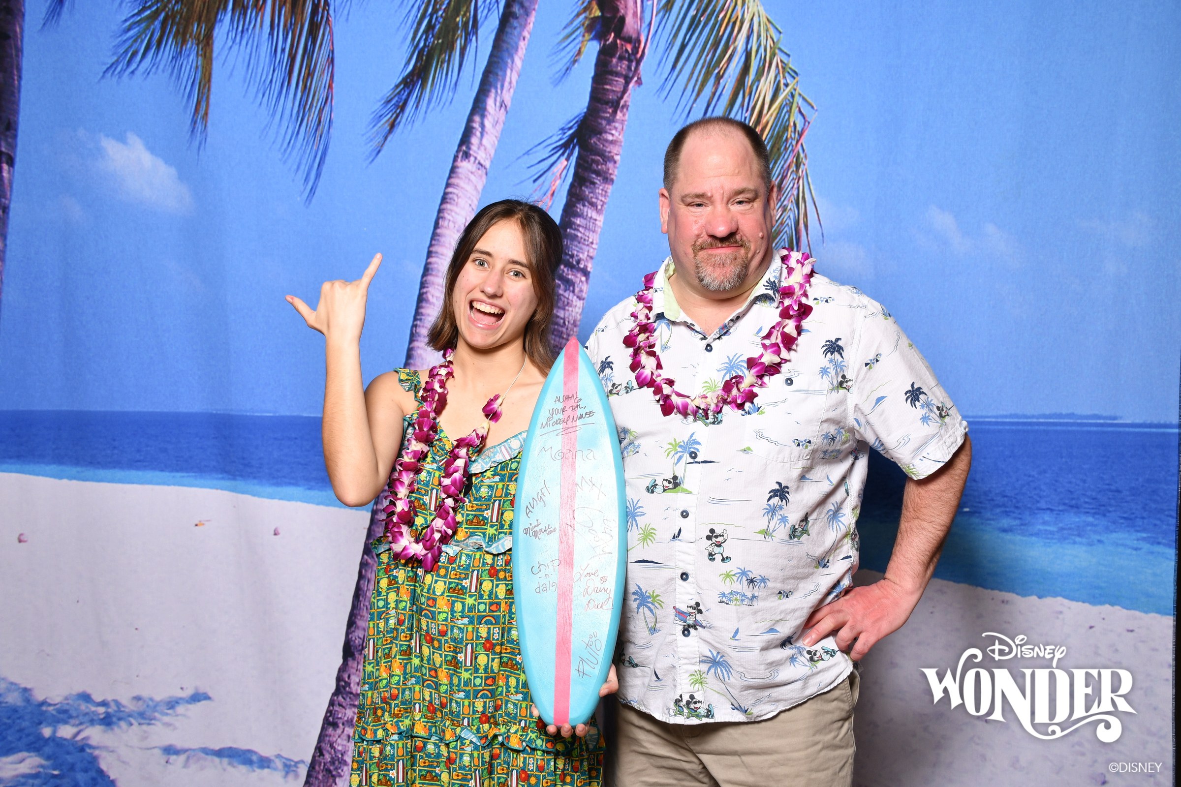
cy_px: 394
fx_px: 1312
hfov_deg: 48.5
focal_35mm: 40
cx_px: 590
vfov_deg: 33.4
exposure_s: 1/125
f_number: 5.6
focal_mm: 27
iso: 200
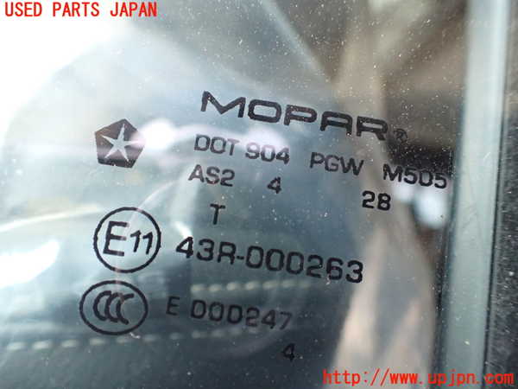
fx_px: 449
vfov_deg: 46.8
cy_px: 194
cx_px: 259
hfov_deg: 60.0
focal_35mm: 30
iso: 800
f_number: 2.3
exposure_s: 1/80
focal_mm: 5.4
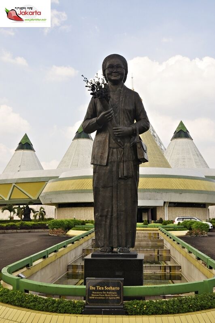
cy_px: 162
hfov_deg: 28.9
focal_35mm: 46
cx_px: 108
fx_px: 418
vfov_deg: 42.4
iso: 220
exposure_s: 1/250
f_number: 10
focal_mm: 31
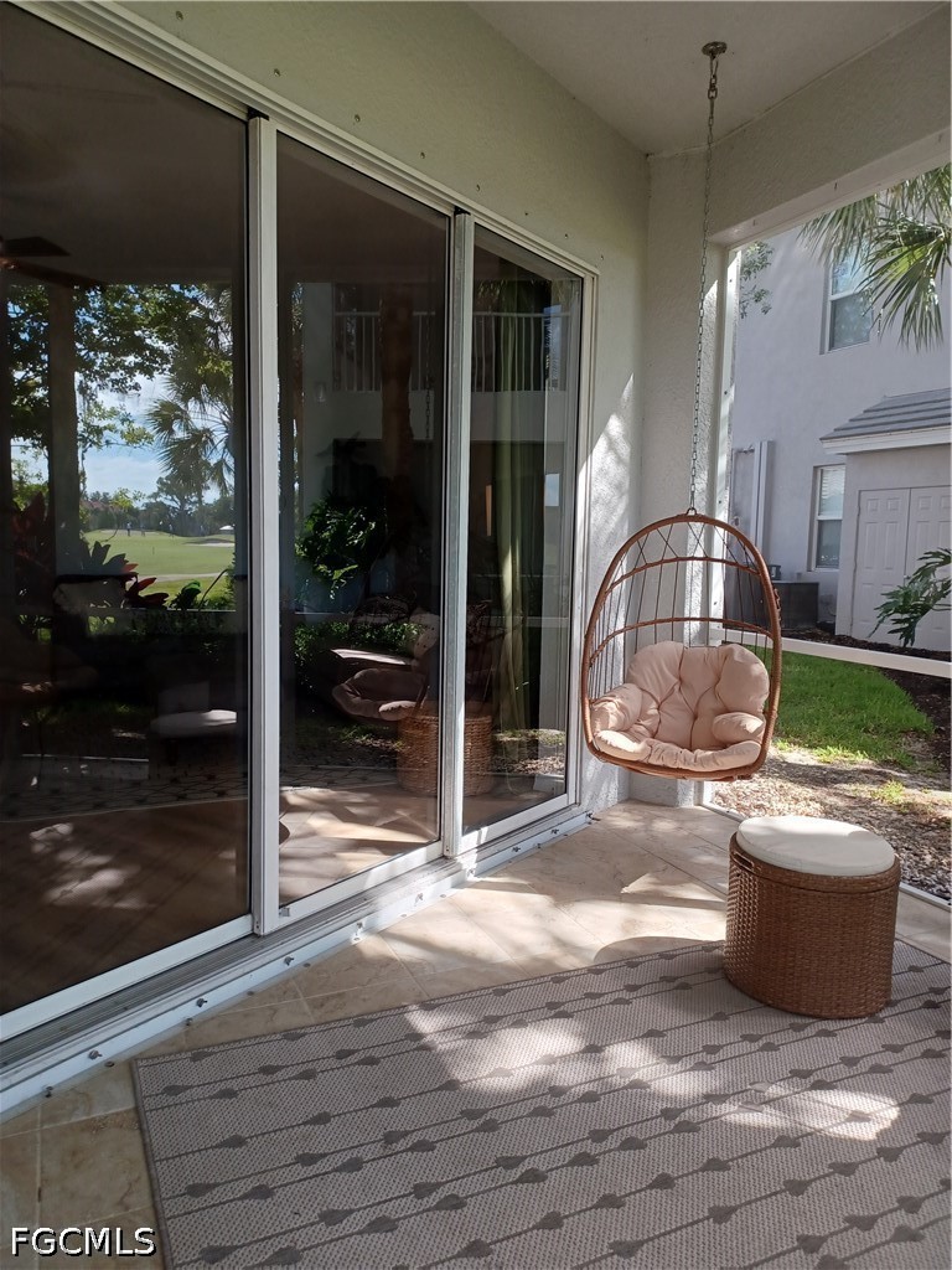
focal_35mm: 25
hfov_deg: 54.9
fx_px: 917
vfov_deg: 69.4
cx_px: 476
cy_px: 635
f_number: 1.8
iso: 50
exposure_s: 1/60
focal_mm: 4.6
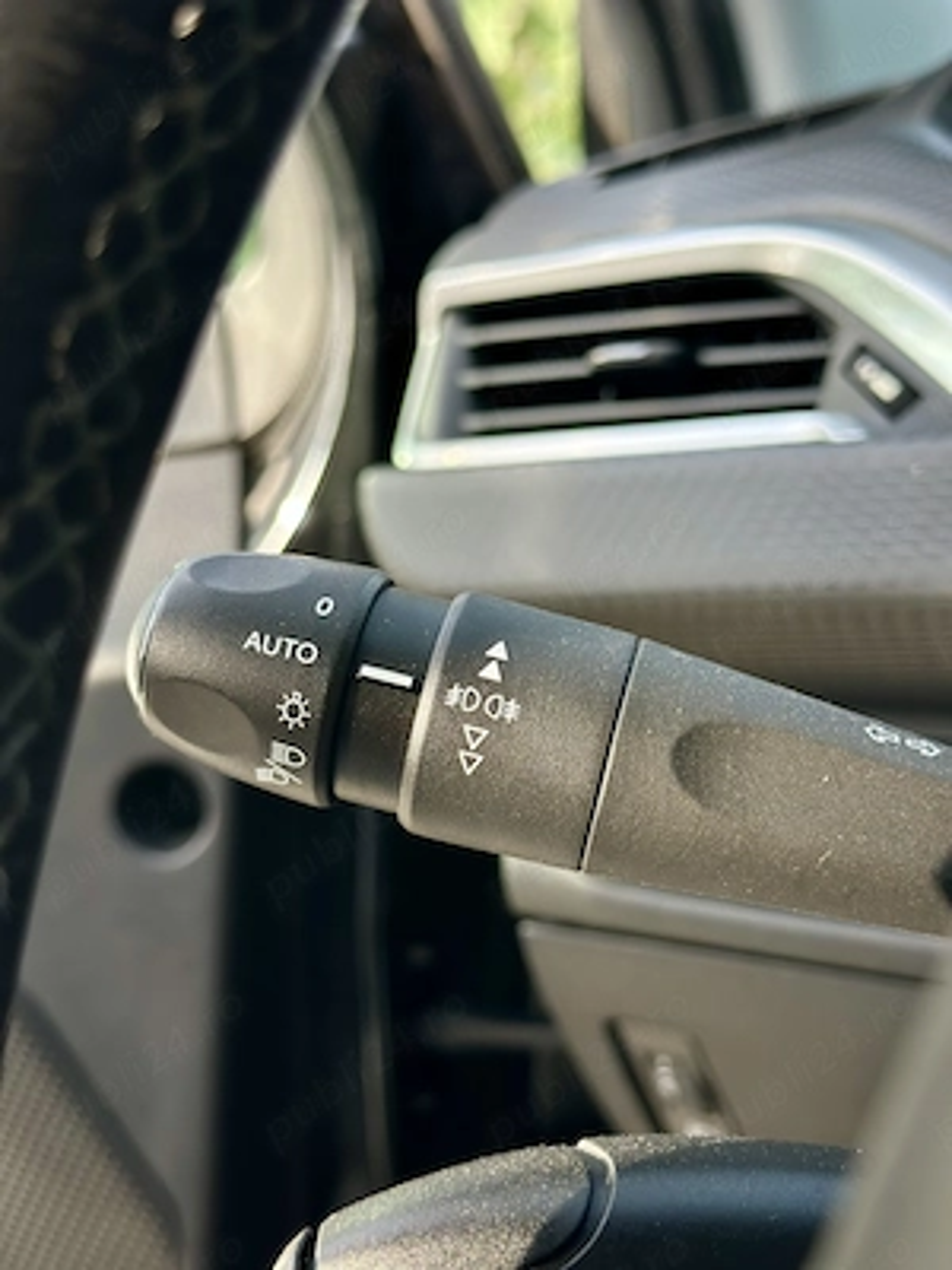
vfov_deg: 39.7
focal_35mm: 48
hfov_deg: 30.3
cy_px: 635
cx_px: 476
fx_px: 1760
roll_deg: +6.2
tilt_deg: -10.5
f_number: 1.78
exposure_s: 1/690
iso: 80
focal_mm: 6.86
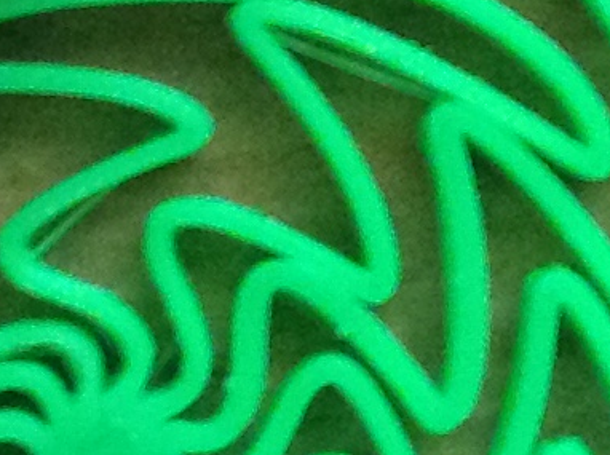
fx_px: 3940
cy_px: 163
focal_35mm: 224
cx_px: 123
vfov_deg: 6.6
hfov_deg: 8.8
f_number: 2.4
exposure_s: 1/15
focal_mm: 3.3
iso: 200
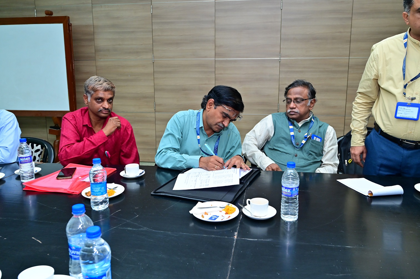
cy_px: 140
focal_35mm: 29
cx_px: 210
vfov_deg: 44.9
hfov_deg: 63.7
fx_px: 338
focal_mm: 29
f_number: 5.6
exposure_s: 1/125
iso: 1600
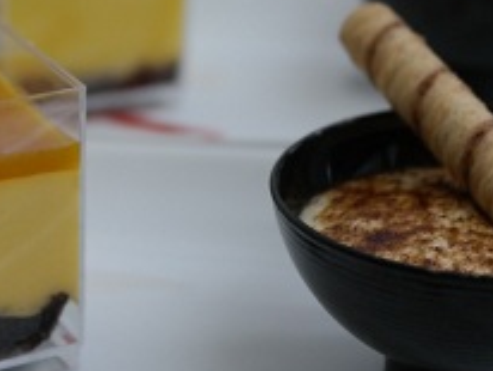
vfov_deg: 13.7
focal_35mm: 108
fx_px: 1540
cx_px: 223
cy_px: 89
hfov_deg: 18.2
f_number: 5
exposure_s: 1/60
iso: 800
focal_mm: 38
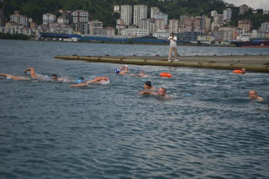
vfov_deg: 19.5
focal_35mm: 70
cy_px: 90
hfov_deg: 28.8
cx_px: 134
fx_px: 523
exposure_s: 1/8000
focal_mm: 70
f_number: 2.8
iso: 280
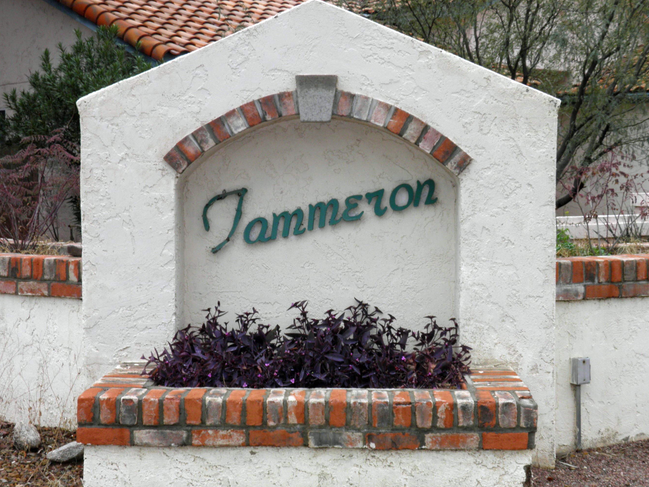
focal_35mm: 62
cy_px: 272
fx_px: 1162
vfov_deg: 23.6
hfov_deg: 31.2
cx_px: 317
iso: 50
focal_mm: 10
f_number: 5.8
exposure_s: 1/80
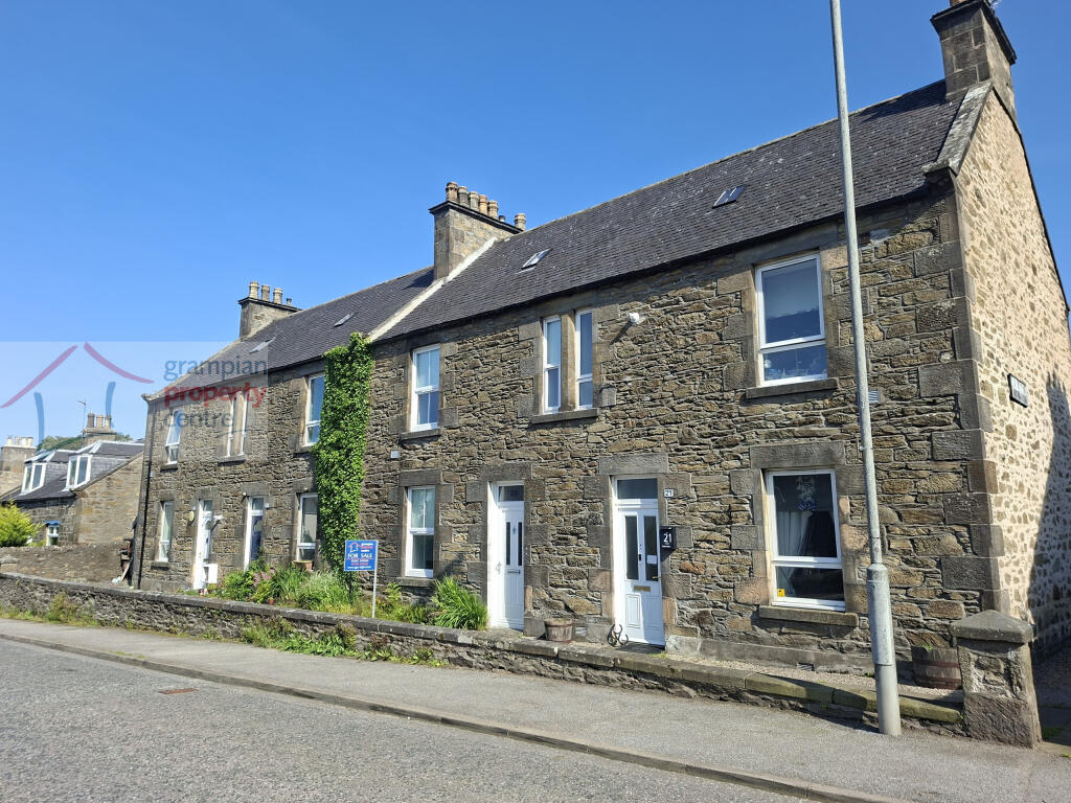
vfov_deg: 58.9
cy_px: 402
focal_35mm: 23
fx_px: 712
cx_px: 536
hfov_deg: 73.9
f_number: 1.8
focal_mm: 5.54
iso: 50
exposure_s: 1/1120
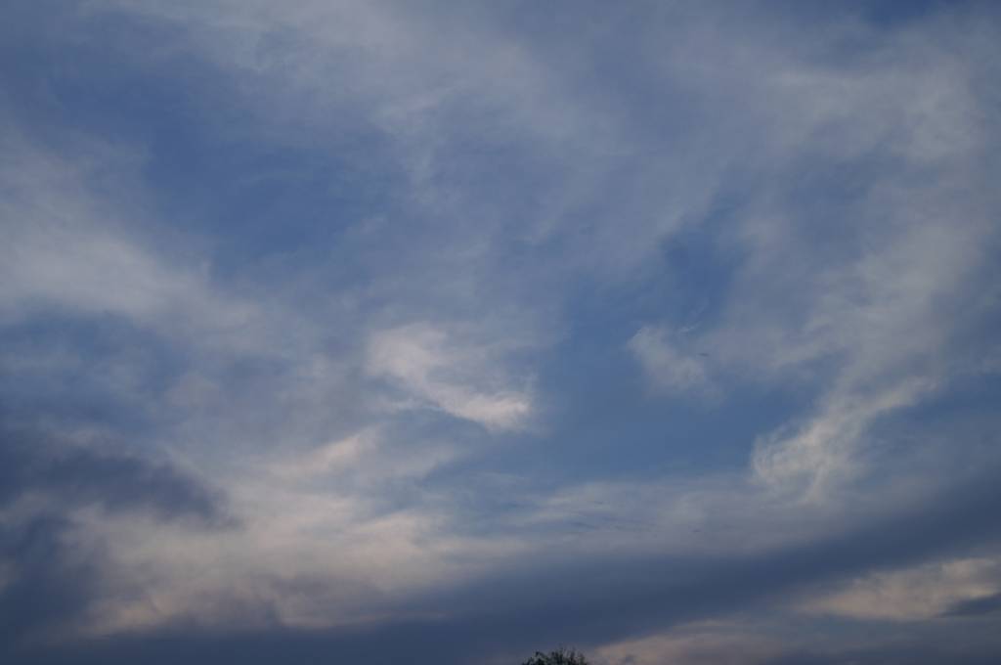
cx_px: 500
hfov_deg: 46.5
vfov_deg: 31.8
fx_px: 1166
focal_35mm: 42
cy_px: 332
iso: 100
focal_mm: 28
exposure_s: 1/100
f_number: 7.1
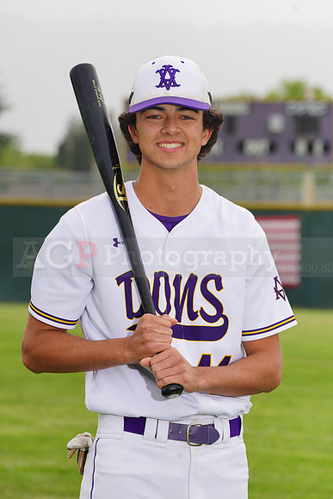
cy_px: 250
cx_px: 166
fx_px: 2981
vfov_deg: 9.6
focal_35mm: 215
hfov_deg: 6.4
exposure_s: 1/250
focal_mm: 215
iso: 160
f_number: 9
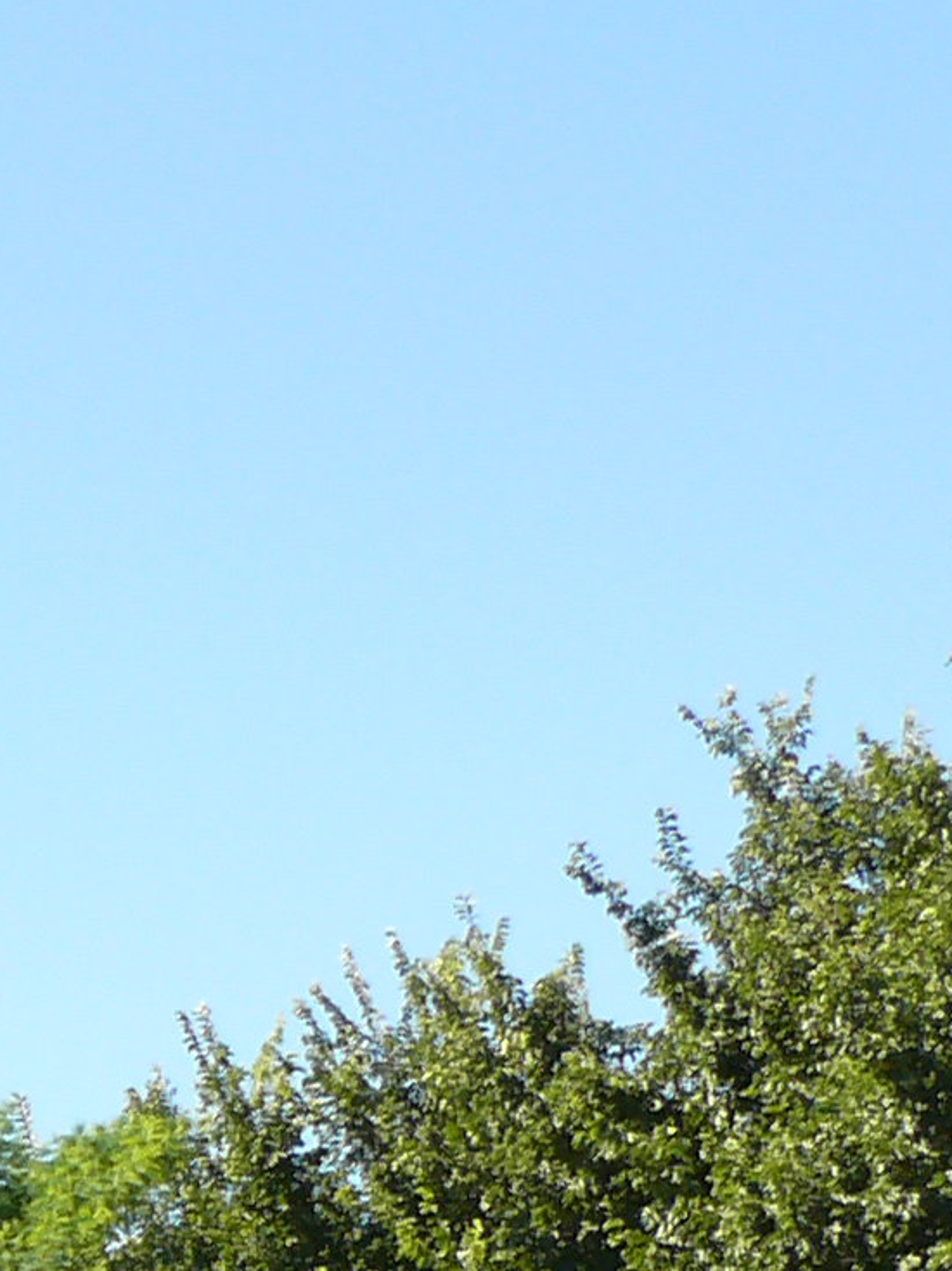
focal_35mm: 174
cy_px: 2088
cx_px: -1200
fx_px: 6384
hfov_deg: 8.0
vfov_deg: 10.8
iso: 100
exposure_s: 1/250
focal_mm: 7.4
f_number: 5
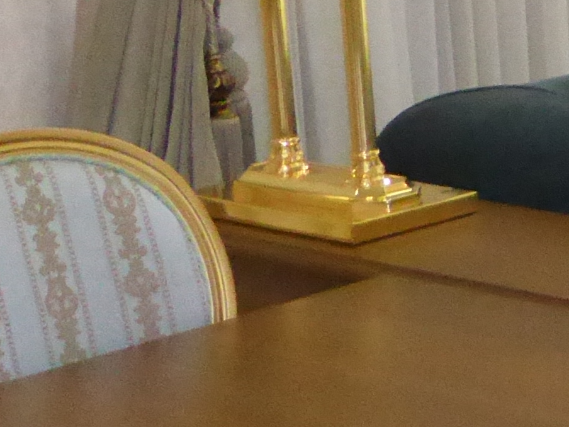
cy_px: -16
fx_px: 2137
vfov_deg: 11.3
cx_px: 1237
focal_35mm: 130
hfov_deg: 12.7
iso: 800
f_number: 3.3
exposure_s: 1/60
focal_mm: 4.3
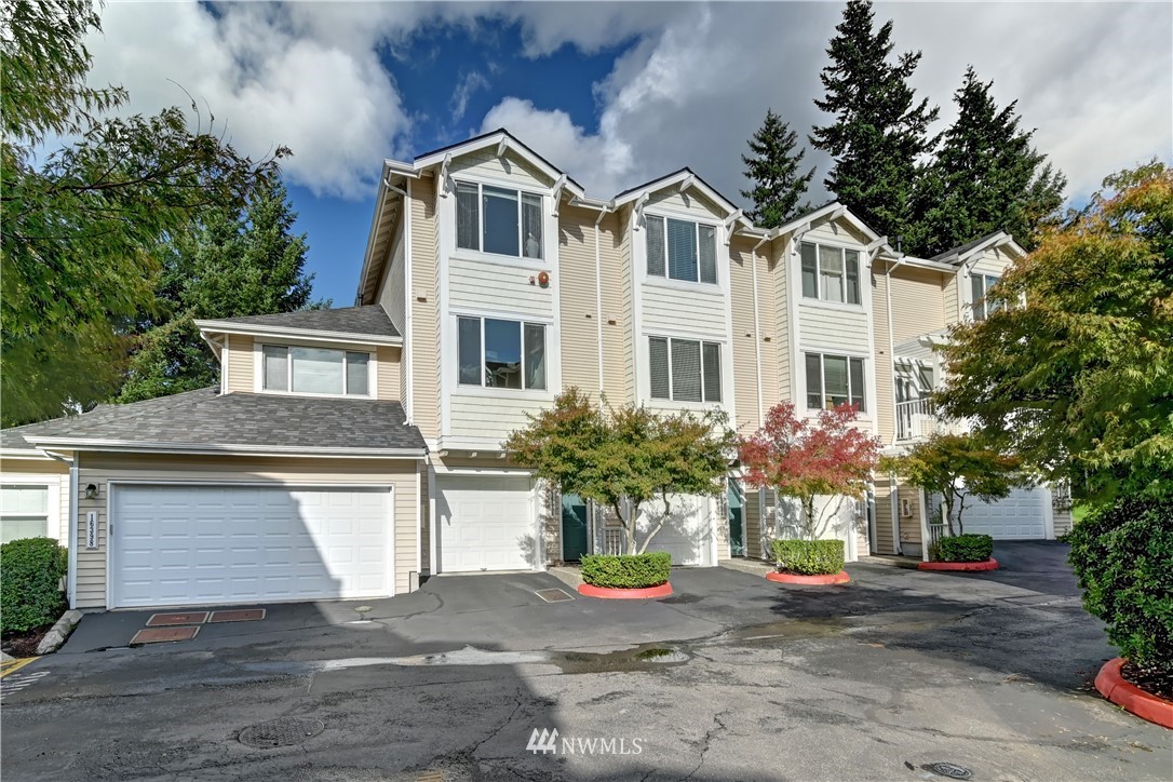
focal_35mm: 15
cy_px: 391
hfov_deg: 100.4
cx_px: 586
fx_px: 489
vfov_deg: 77.3
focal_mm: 10
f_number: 13
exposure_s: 1/30
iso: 100
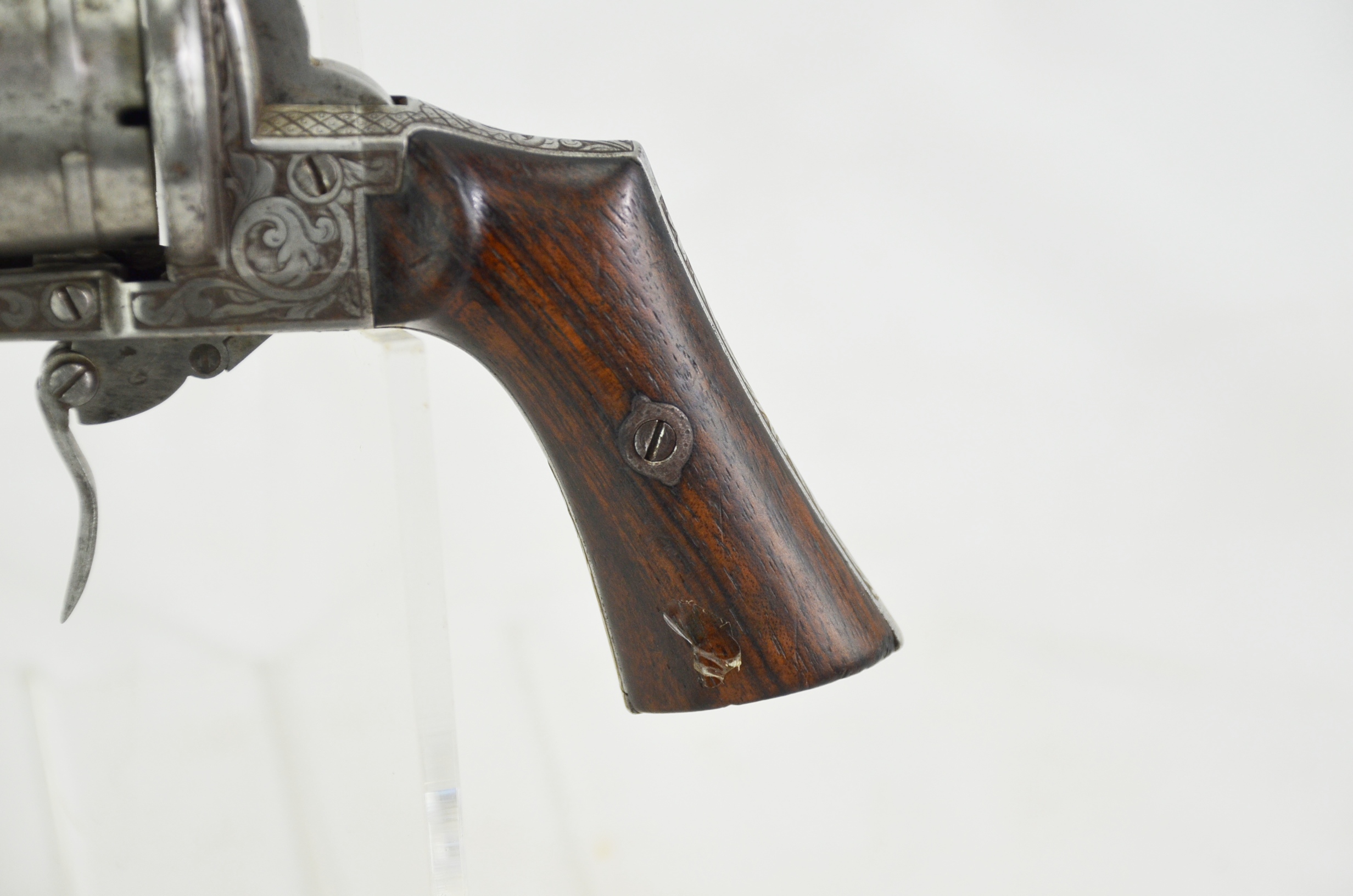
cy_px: 448
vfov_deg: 11.4
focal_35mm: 120
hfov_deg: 17.1
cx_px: 676
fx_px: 4501
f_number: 5.6
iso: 560
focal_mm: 80
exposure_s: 1/250
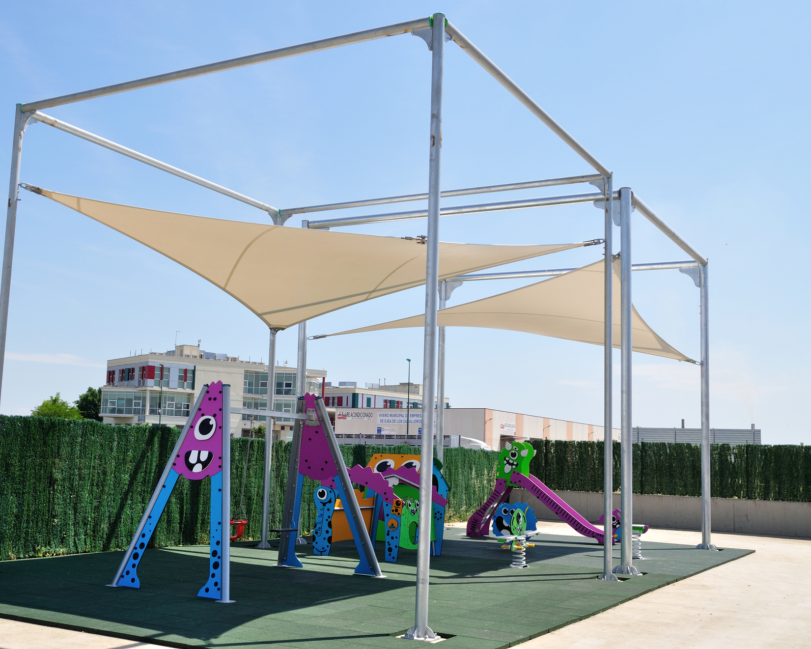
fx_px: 1022
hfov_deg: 43.1
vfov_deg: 35.2
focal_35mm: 43
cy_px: 324
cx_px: 338
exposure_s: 1/400
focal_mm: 25
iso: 200
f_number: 10
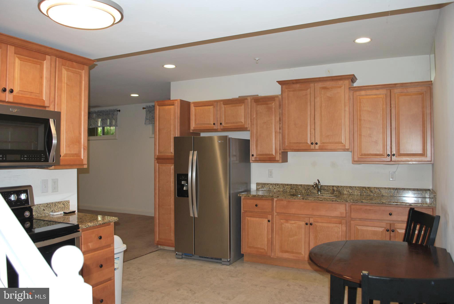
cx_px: 227
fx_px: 341
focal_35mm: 27
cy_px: 152
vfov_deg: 48.0
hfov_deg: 67.3
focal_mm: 18
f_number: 3.8
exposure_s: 1/60
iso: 200
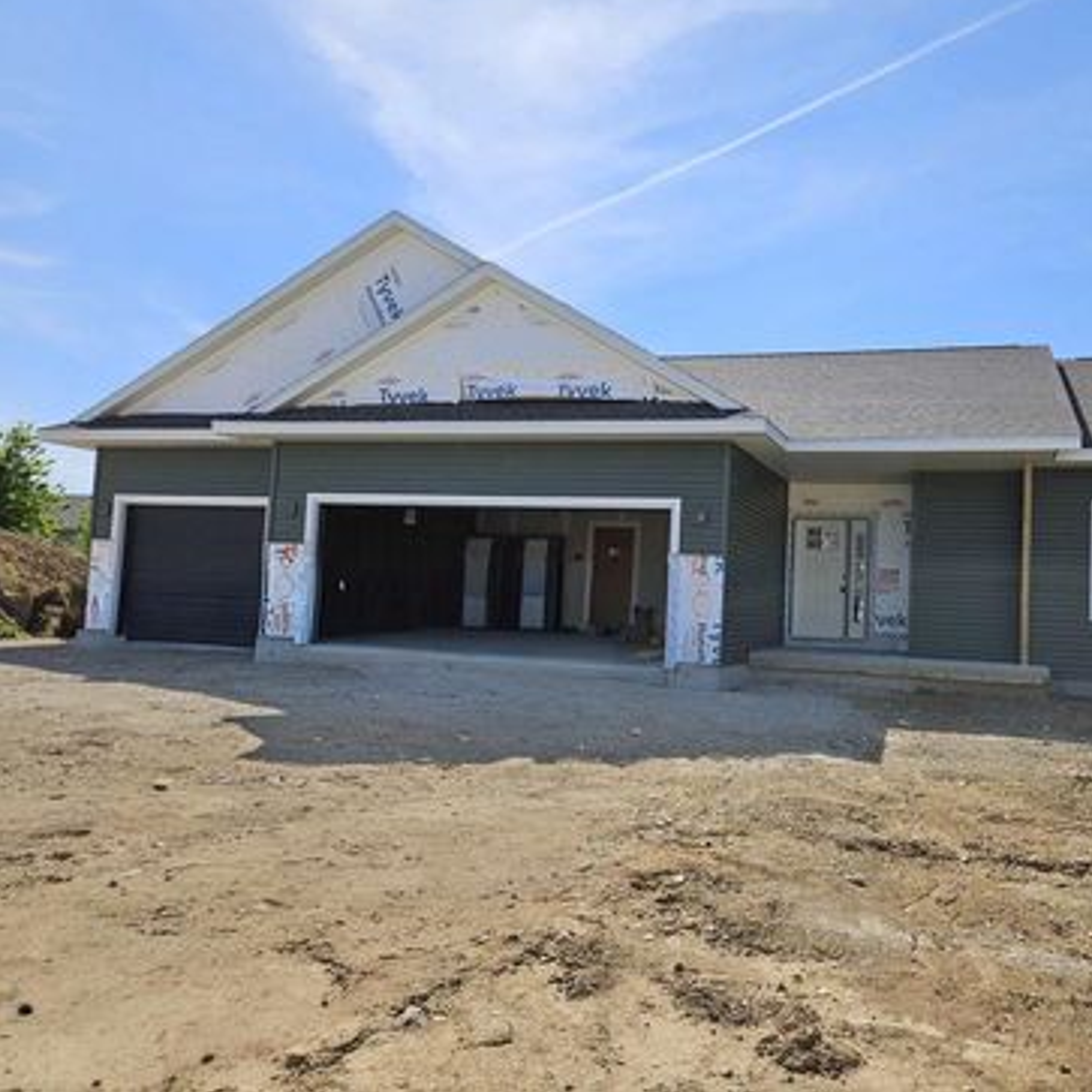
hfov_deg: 56.5
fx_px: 999
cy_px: 531
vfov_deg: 57.3
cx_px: 698
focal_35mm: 28
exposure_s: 1/2277
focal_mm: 5.4
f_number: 1.8
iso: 25
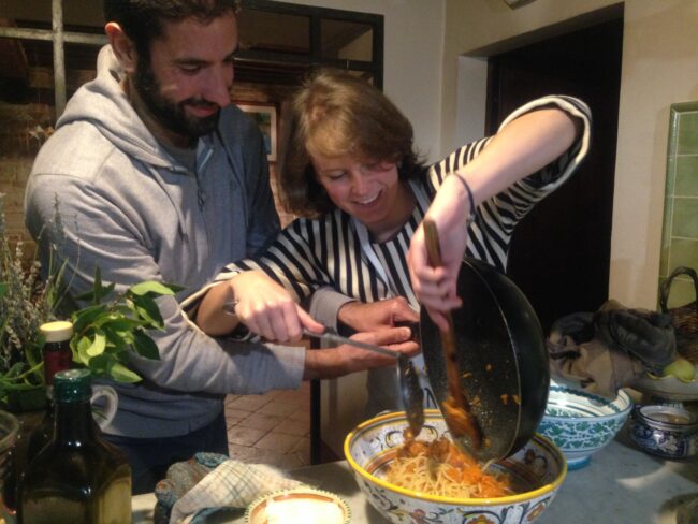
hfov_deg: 55.3
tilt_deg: -5.4
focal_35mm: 33
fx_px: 666
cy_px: 262
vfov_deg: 43.0
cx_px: 349
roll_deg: -1.5
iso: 320
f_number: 2.4
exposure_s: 1/20
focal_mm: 4.12
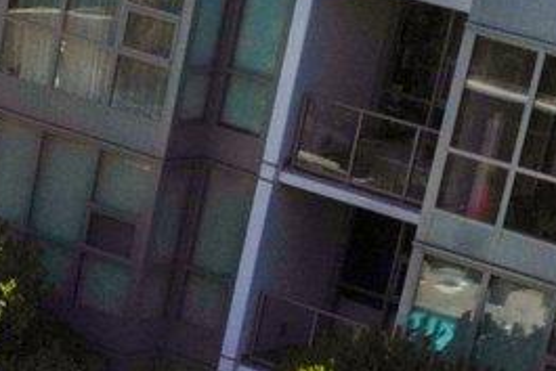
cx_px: -31
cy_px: 778
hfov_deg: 10.7
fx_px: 2936
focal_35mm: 190
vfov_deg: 7.0
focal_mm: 42
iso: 800
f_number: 9
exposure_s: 1/5000
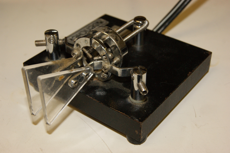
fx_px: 383
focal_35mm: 60
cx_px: 115
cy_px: 76
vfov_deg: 22.6
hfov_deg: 33.4
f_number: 7.1
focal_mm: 40
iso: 400
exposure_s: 1/60
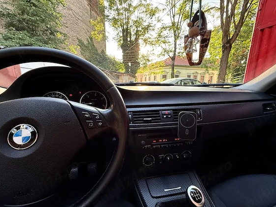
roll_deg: -0.8
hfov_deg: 98.1
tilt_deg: -11.0
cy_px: 110
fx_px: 120
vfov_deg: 81.6
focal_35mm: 15
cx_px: 143
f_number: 2.2
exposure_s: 1/99
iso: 160
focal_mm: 2.22
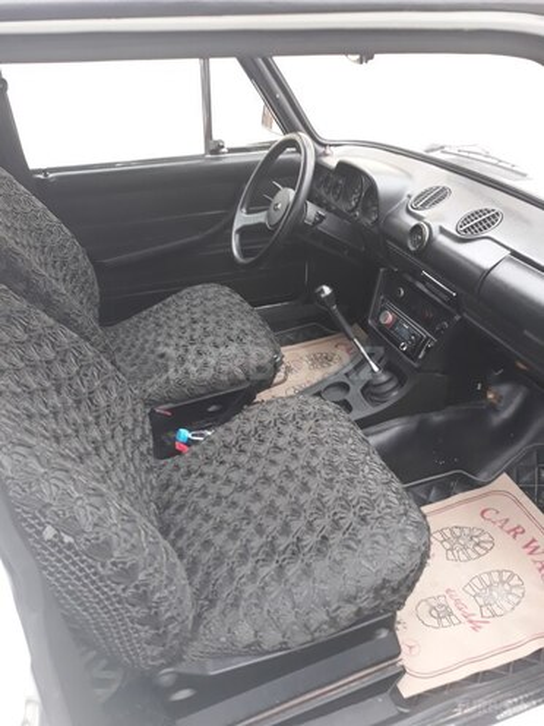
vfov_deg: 65.3
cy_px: 363
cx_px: 272
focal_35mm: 27
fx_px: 566
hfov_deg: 51.4
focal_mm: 3.71
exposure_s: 1/50
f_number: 1.7
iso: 125
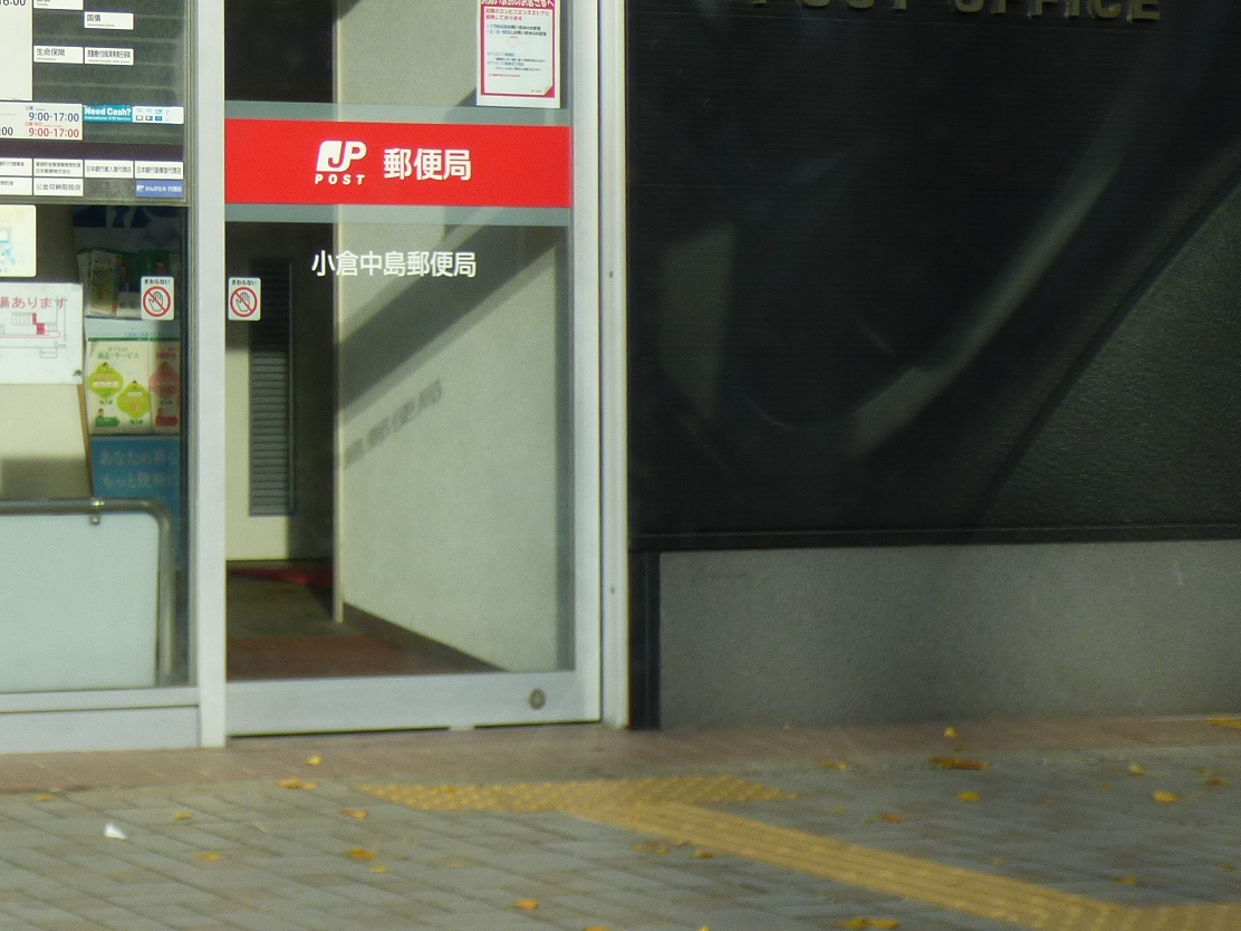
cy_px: 124
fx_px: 3549
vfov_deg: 14.8
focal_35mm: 99
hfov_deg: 19.1
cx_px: -104
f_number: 3.6
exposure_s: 1/400
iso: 100
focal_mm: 7.37
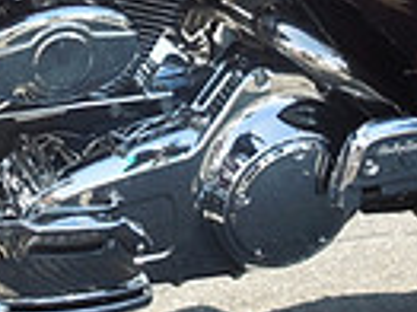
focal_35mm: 111
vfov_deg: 12.9
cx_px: 83
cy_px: -75
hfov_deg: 17.6
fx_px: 1336
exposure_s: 1/200
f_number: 3.3
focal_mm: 4.5
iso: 100
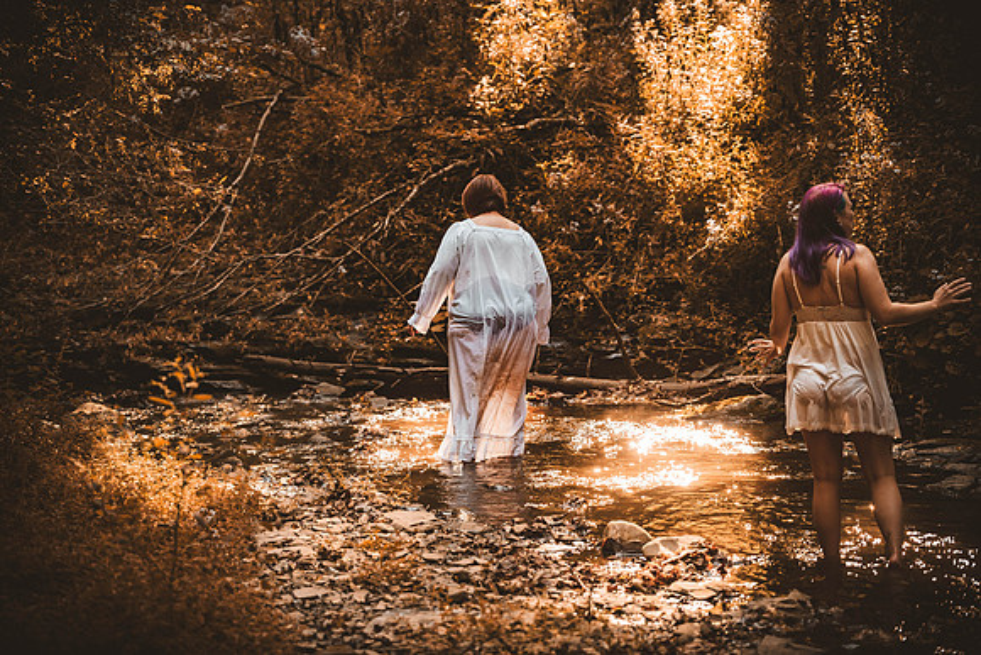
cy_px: 328
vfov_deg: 14.4
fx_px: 2589
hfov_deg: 21.5
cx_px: 490
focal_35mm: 95
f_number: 2.8
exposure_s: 1/400
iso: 1000
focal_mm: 95
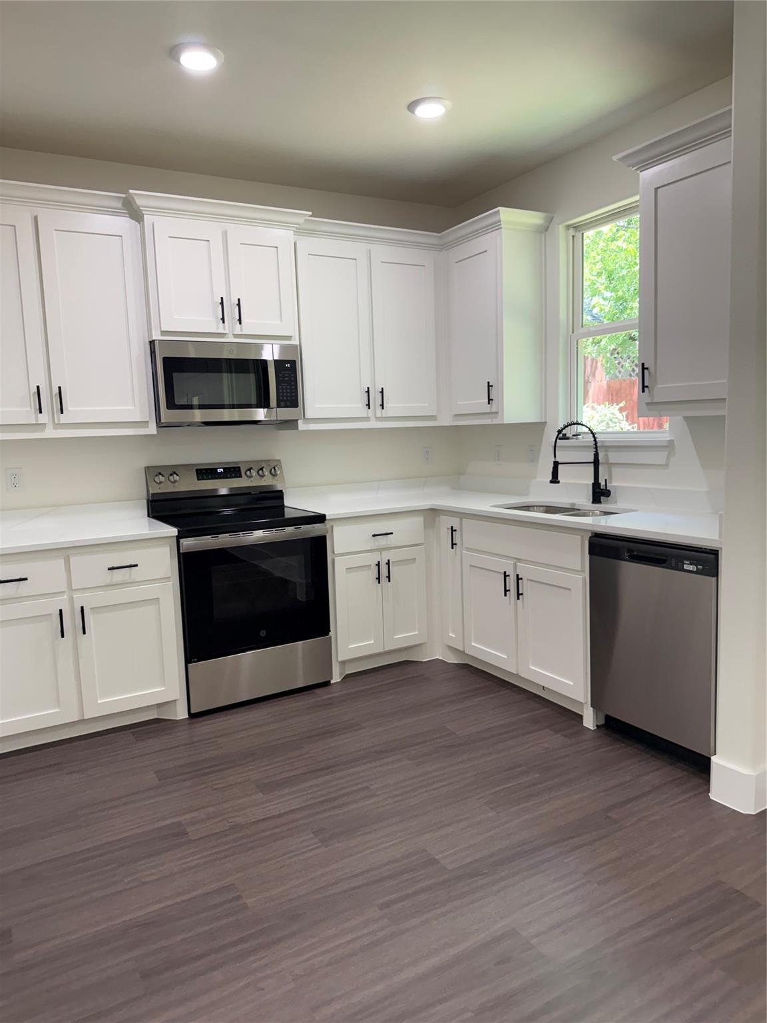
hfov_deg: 56.8
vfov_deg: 71.6
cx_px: 384
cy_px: 512
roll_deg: +2.0
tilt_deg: -6.5
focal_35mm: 24
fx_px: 709
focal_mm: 6.76
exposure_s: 1/120
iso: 250
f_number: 1.78
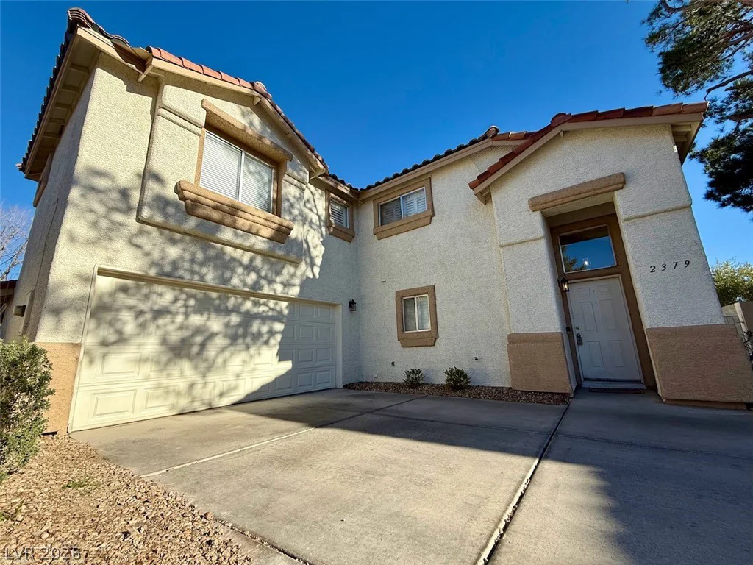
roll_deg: +1.6
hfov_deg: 102.1
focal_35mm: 14
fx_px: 305
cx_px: 376
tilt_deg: +13.2
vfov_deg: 85.7
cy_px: 282
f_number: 2.2
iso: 64
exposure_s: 1/1745
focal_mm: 2.22
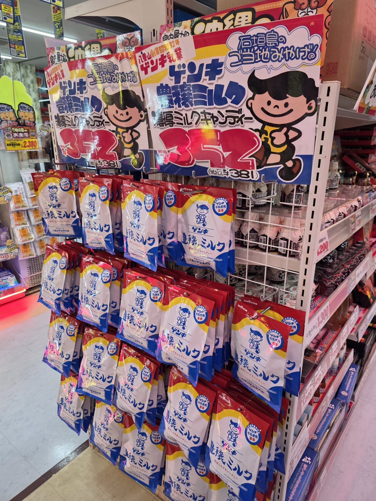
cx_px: 188
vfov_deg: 73.9
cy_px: 250
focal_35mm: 23
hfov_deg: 58.9
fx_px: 333
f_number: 1.7
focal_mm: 6.3
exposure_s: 1/120
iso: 125
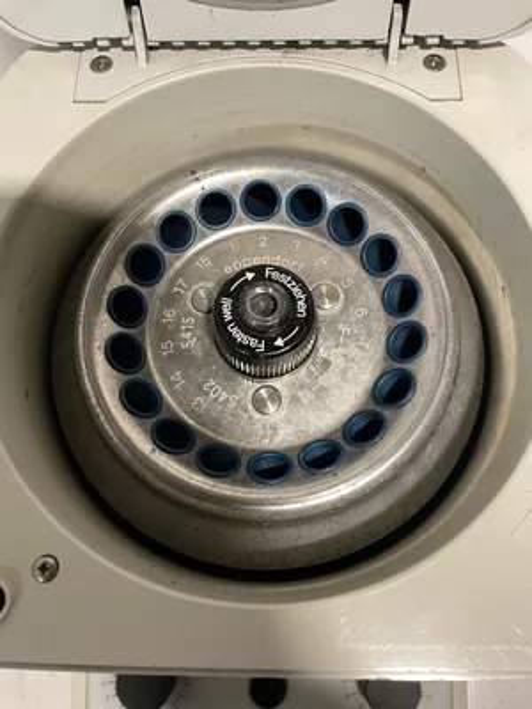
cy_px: 354
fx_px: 533
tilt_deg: -72.9
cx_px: 266
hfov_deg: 53.1
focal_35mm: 26
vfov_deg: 67.3
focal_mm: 4.2
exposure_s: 1/60
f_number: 1.6
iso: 400
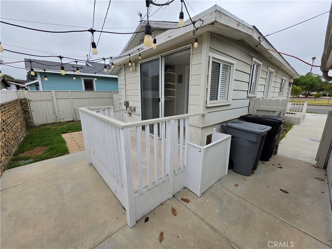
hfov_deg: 106.2
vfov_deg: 89.9
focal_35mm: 13
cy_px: 124
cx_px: 166
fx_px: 125
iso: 32
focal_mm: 2.2
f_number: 1.9
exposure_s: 1/1258
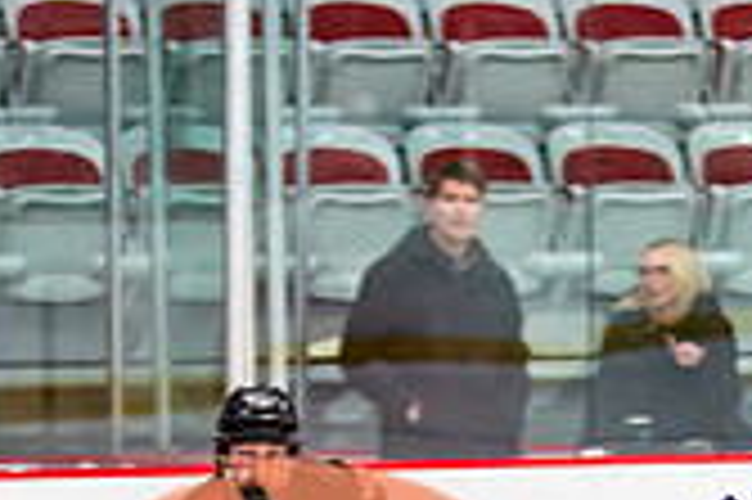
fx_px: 10705
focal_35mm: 513
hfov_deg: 4.0
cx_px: 1448
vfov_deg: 2.7
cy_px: 782
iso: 400
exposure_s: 1/640
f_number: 2.8
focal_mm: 105
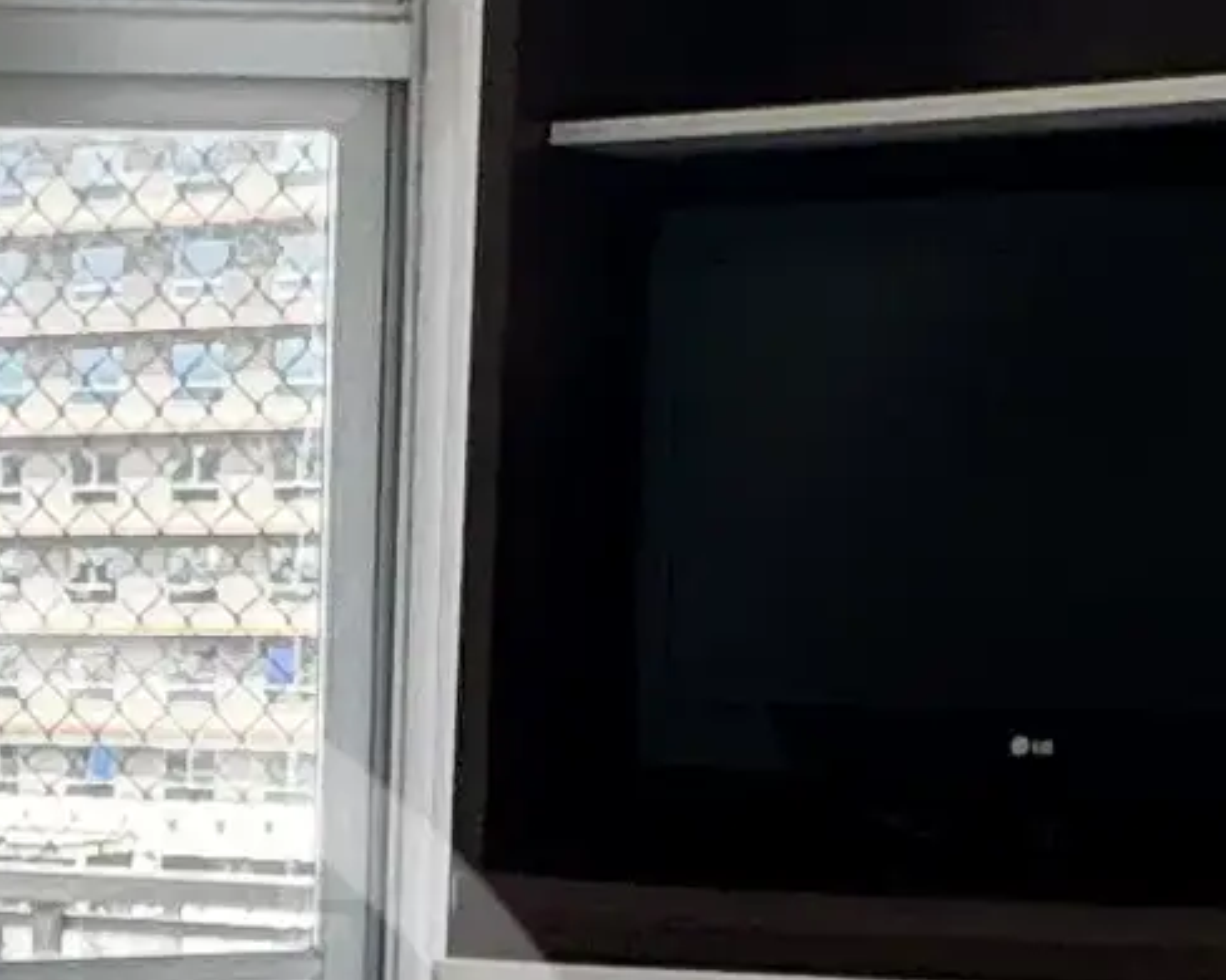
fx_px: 4099
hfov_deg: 16.3
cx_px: -259
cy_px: 1543
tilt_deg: -14.6
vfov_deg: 12.8
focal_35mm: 113
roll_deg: +0.4
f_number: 2.2
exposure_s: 1/226
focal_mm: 2.22
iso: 40
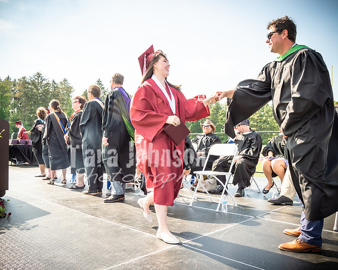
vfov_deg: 50.3
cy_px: 135
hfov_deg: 60.9
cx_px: 169
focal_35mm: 29
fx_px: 288
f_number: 7.1
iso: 200
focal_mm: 17
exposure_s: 1/500
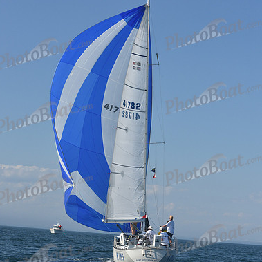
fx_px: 779
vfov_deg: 19.1
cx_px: 129
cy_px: 142
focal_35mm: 91
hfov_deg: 19.1
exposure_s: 1/1250
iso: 320
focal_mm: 70
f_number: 10
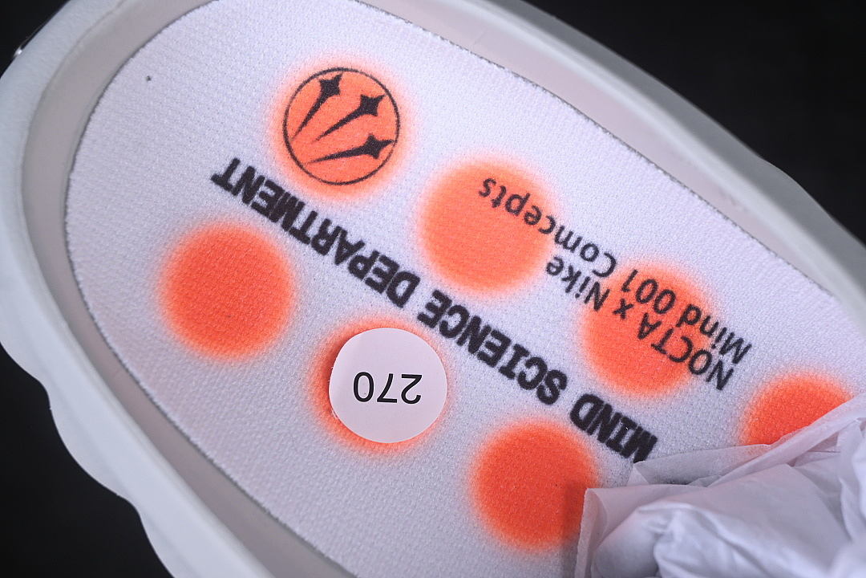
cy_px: 289
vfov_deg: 18.2
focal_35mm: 75
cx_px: 433
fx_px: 1804
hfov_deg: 27.0
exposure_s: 1/80
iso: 160
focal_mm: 50
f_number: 7.1
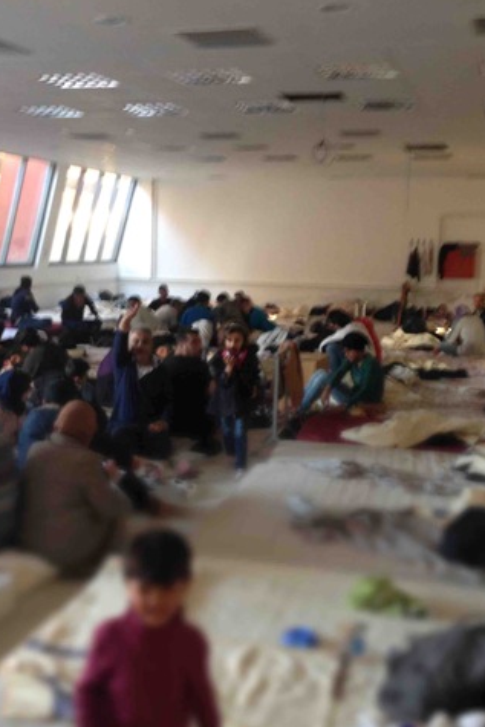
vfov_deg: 40.3
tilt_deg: -9.4
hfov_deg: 27.5
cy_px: 363
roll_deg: -1.2
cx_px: 223
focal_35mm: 49
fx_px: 989
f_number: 2.4
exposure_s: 1/20
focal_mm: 4.28
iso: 100
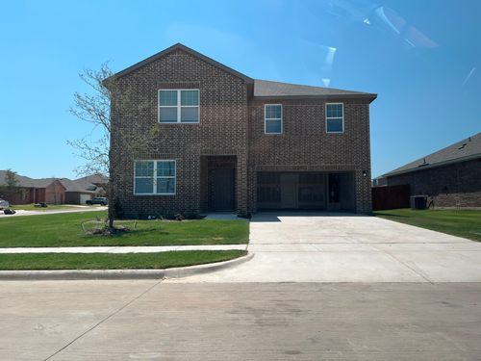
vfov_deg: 53.1
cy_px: 180
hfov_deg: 67.3
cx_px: 240
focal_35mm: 26
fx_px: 361
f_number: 1.5
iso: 40
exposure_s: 1/212
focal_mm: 5.7
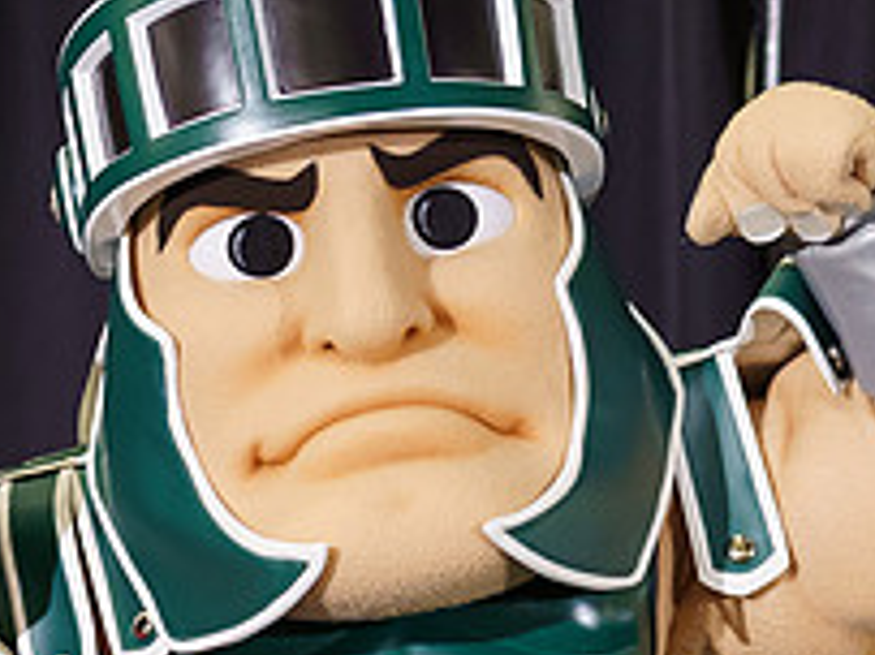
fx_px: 9448
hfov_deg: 5.3
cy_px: 375
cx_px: -15
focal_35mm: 374
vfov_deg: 4.0
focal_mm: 98
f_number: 2.8
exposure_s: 1/160
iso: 1600
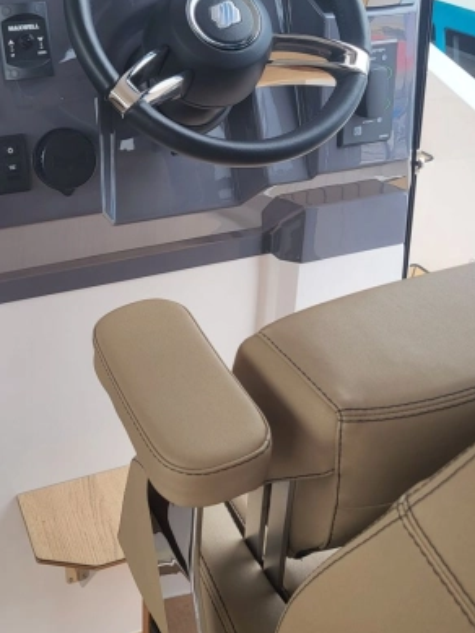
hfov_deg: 29.5
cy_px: 259
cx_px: 168
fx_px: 896
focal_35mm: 49
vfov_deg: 38.8
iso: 40
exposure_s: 1/215
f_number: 1.8
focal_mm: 5.4
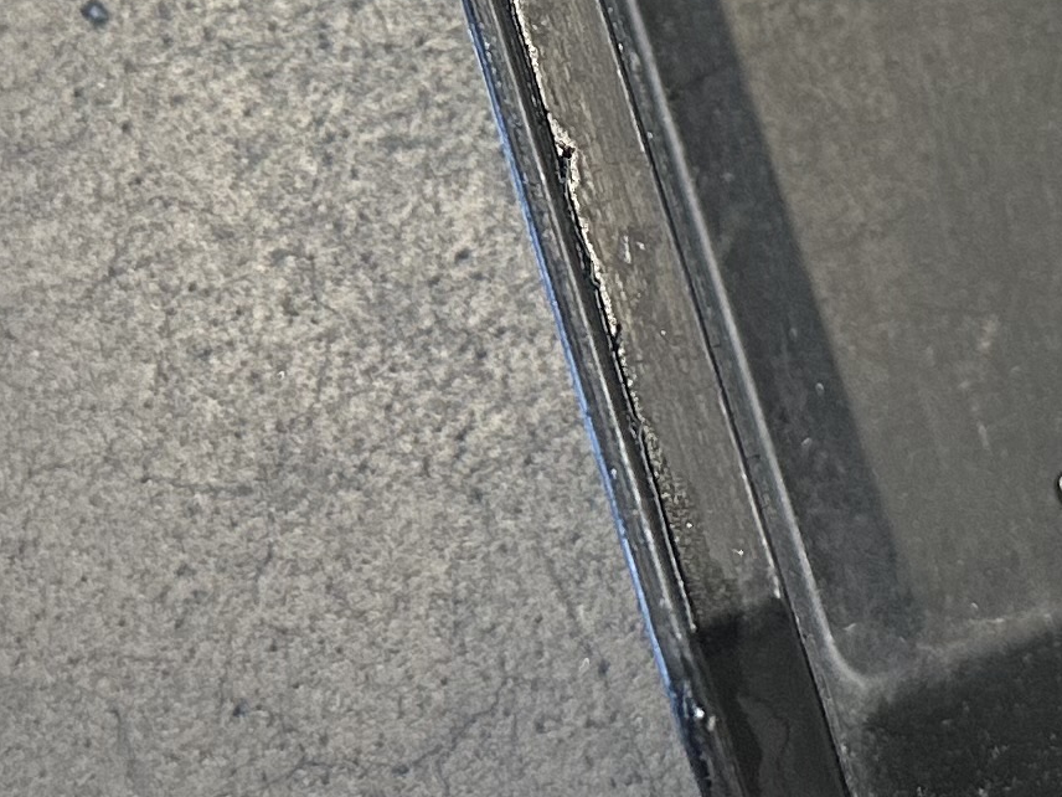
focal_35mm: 113
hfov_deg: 17.3
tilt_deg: -65.8
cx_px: 849
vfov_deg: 11.9
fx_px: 3467
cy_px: -703
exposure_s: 1/121
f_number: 1.78
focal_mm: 6.86
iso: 200
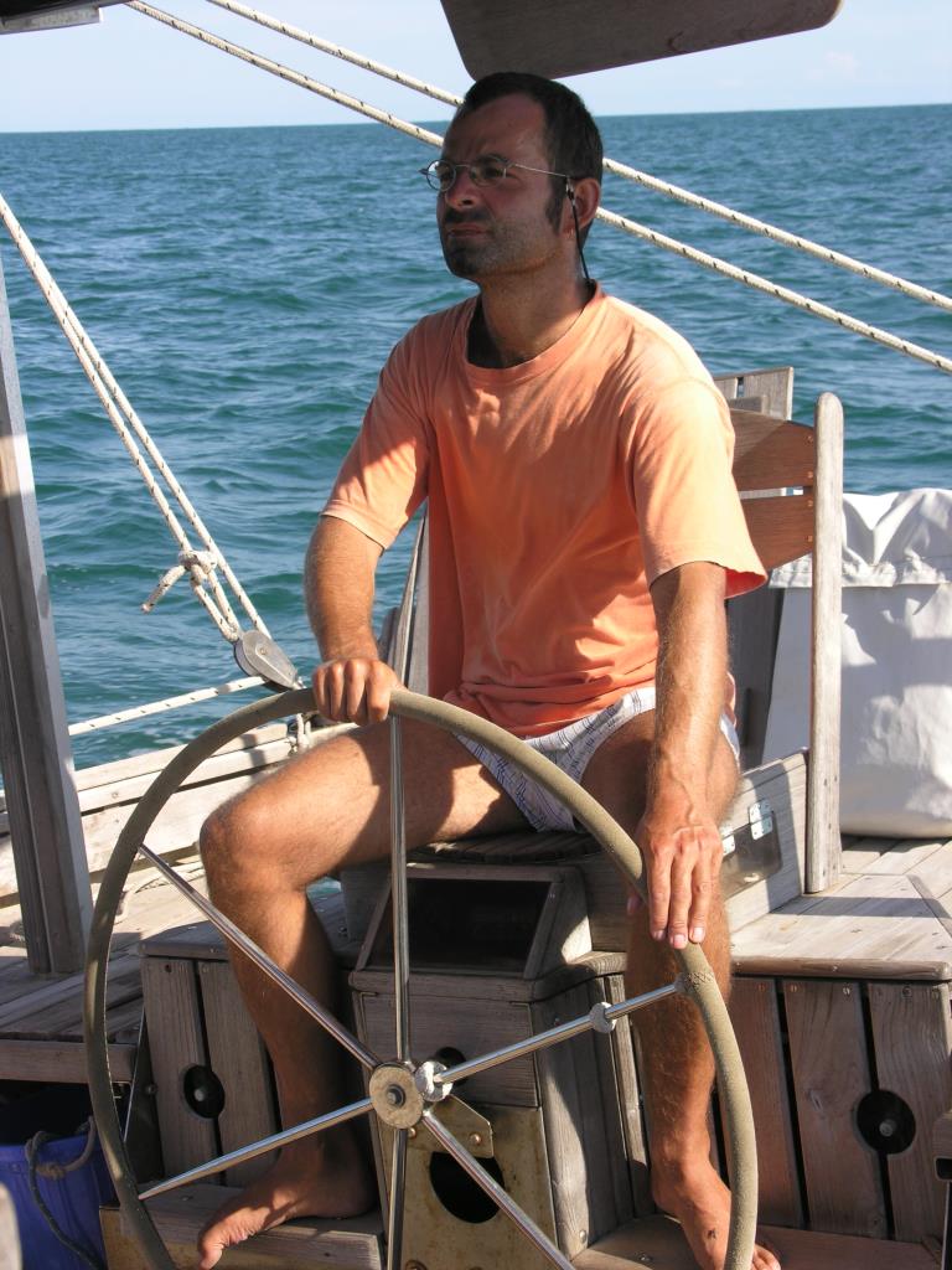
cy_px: 635
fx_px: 2603
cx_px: 476
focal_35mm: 71
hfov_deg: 20.7
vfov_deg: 27.4
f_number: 5.9
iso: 50
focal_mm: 18
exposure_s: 1/155
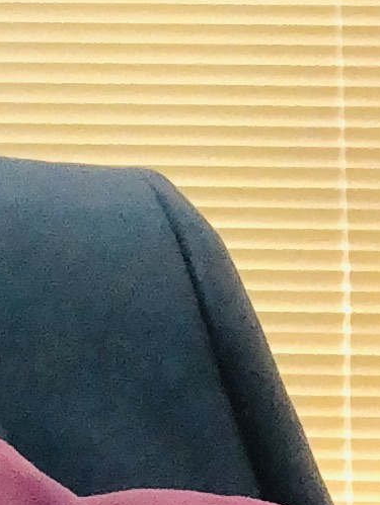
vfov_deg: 9.9
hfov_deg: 7.0
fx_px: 2894
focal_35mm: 198
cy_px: 517
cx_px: -579
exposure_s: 1/33
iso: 250
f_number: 2.2
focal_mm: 2.87
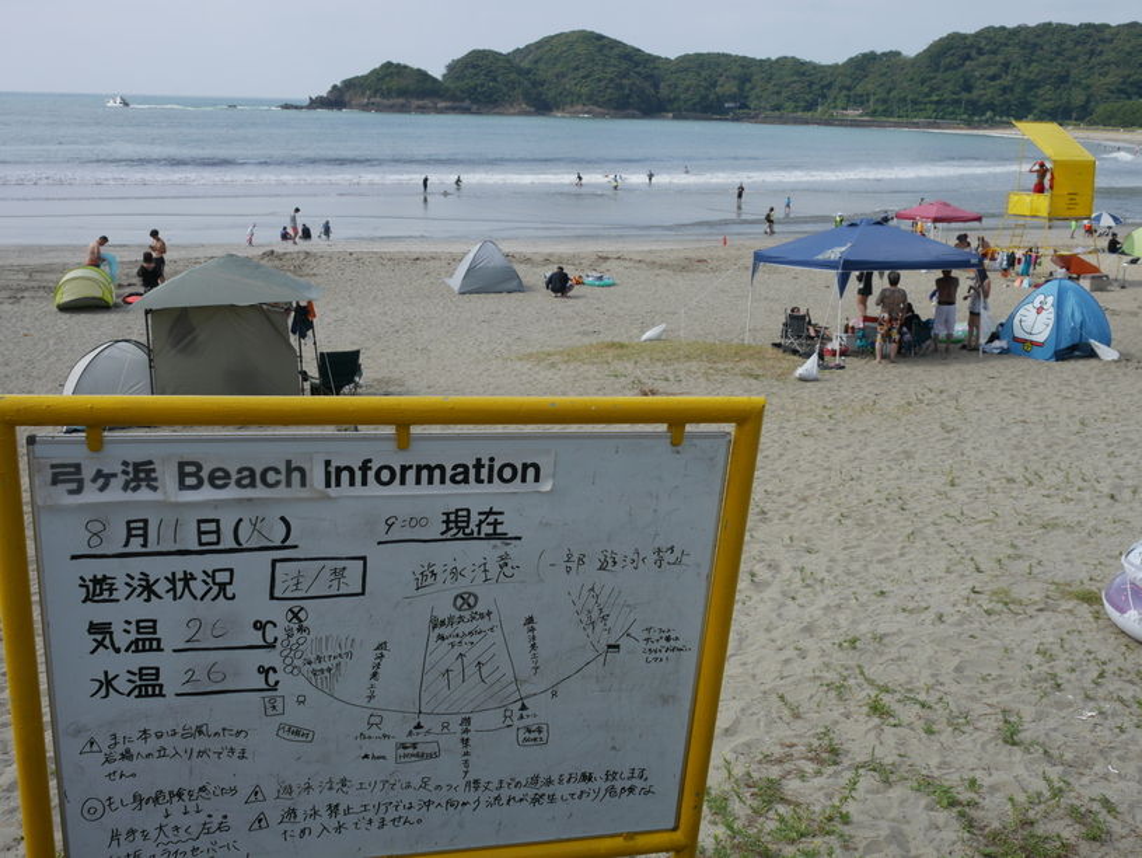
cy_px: 429
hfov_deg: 53.9
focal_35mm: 34
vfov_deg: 41.8
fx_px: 1122
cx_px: 571
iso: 200
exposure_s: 1/640
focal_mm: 17
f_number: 8
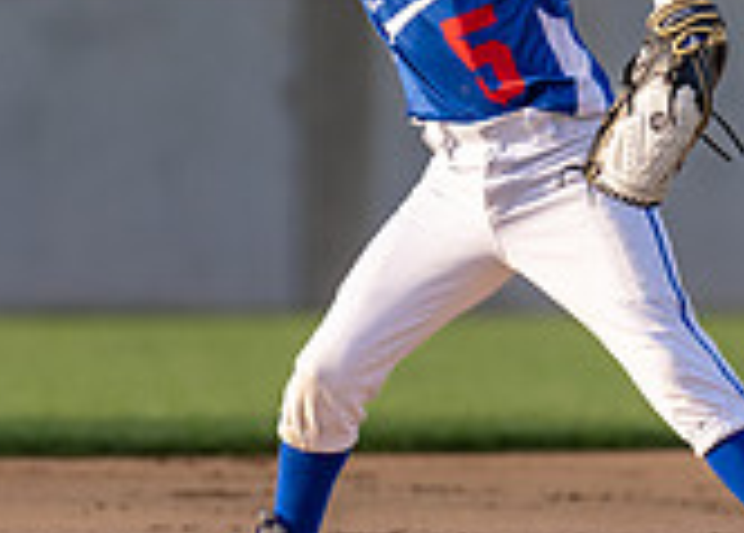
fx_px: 20437
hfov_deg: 2.1
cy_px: 103
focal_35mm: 966
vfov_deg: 1.5
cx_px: 395
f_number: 2.8
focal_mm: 200
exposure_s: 1/2500
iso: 320
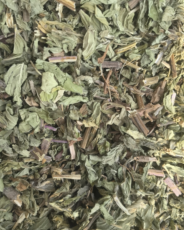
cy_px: 124
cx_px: 92
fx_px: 197
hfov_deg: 50.0
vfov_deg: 60.4
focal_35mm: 29
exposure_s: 1/894
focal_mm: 5.54
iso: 100
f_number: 1.8
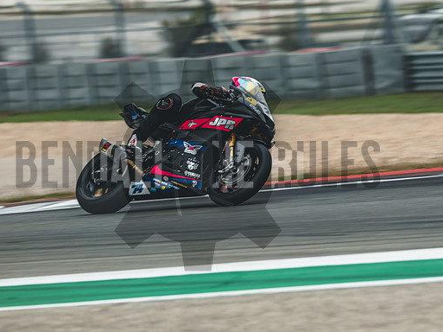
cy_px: 205
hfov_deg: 4.9
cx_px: 256
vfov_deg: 3.7
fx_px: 5154
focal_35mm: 403
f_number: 4.5
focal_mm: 200
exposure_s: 1/250
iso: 160
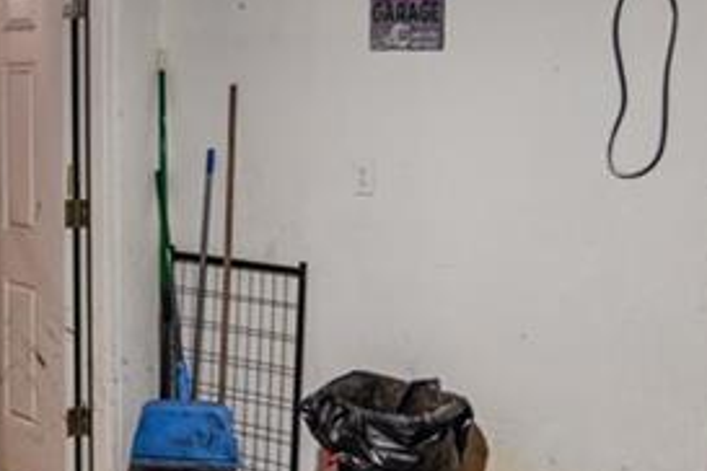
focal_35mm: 60
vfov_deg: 22.3
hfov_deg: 32.3
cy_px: 87
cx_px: 124
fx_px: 1178
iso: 500
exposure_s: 1/250
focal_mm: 16
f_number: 2.8
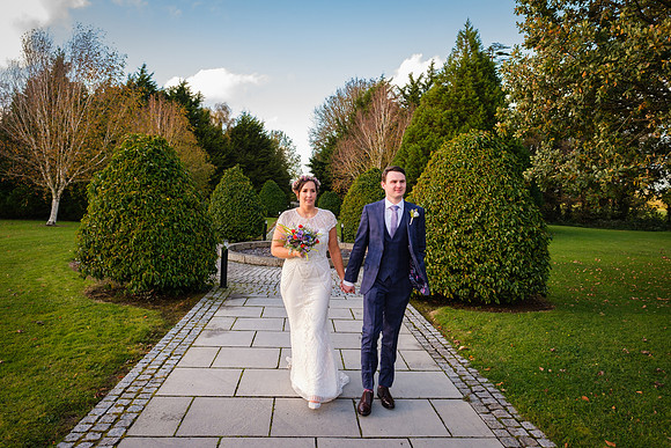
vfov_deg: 53.2
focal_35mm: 24
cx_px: 336
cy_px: 224
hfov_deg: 73.7
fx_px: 447
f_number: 3.2
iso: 400
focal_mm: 16
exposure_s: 1/320
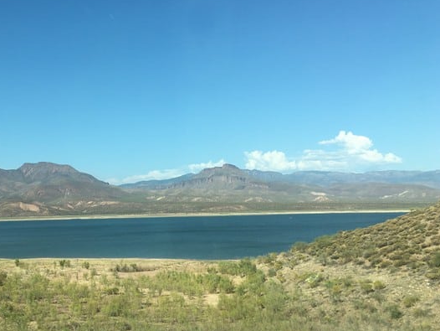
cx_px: 133
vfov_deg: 33.6
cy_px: 179
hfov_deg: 43.0
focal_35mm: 43
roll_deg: +2.5
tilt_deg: +2.5
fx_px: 547
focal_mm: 4.15
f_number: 2.2
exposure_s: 1/1479
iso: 25
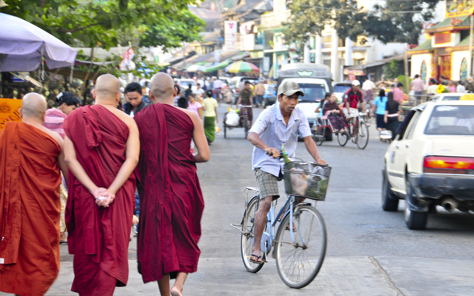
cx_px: 236
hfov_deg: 18.0
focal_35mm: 116
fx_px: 1492
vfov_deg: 11.3
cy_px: 155
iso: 200
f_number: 5
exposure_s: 1/40
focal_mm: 75
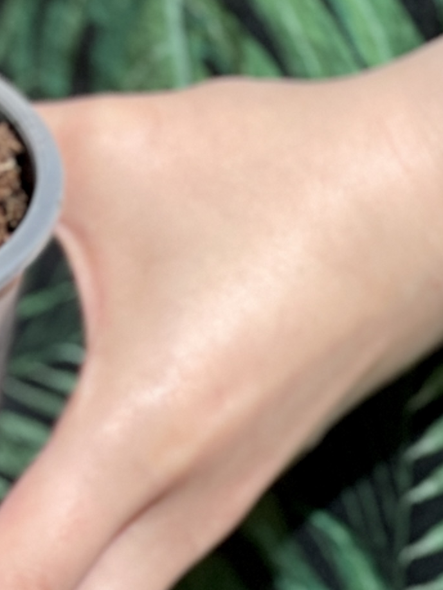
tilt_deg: -20.0
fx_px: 4793
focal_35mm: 281
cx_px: -287
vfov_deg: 6.8
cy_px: -701
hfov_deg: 5.2
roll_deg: -0.6
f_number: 2.2
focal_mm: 7.5
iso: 32
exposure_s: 1/1248
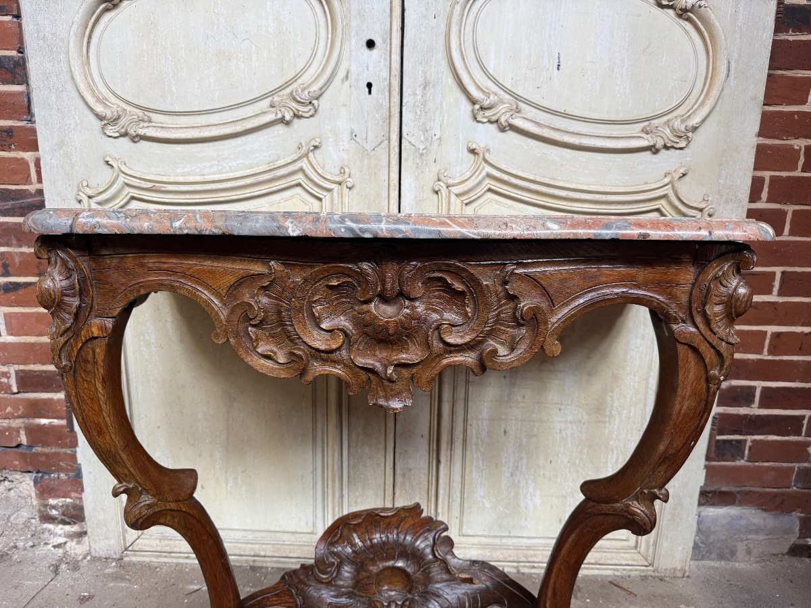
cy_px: 304
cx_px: 406
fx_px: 562
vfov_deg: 56.8
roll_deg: -1.3
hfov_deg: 71.6
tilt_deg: -14.0
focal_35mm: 24
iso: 100
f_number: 1.78
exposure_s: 1/121
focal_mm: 6.76
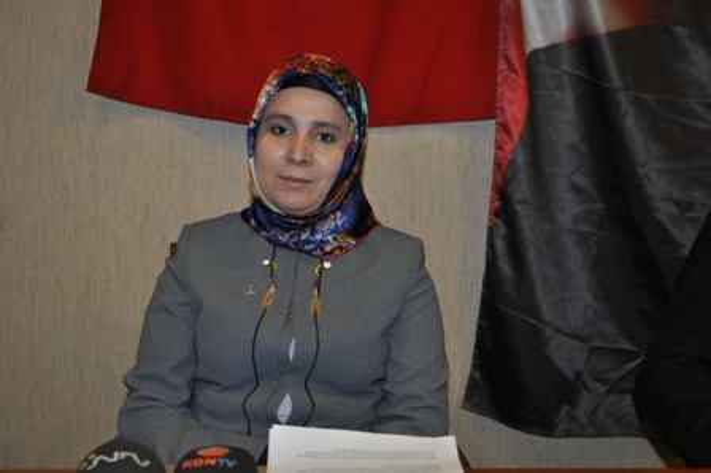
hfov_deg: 35.1
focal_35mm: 57
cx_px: 356
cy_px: 236
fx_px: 1125
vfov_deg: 23.7
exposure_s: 1/60
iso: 800
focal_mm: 38
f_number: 5
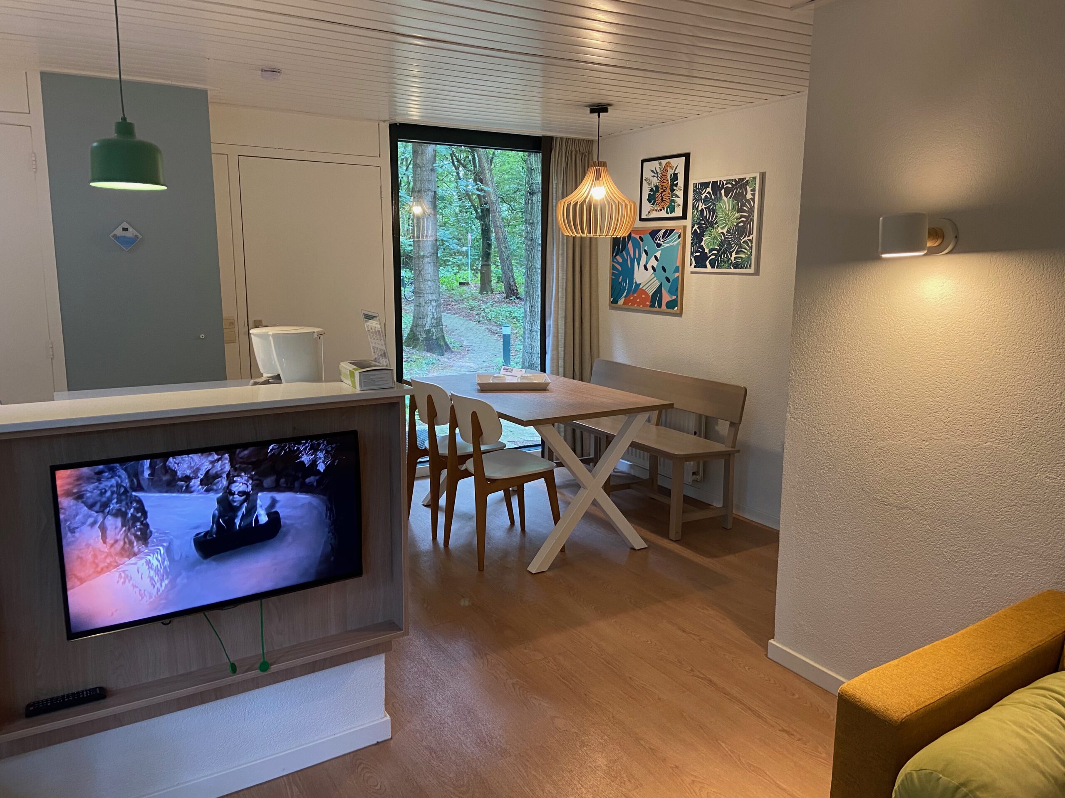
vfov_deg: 53.1
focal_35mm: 26
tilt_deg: -11.3
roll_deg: -0.6
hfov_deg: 67.3
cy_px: 399
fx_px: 800
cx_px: 532
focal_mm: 4.25
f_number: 1.8
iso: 160
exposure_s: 1/50
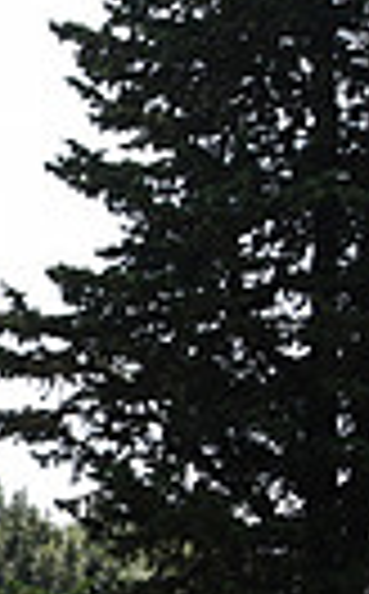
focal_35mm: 139
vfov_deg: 14.4
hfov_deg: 7.8
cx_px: -850
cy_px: 803
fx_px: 2246
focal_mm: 31
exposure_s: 1/200
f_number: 6.3
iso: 90
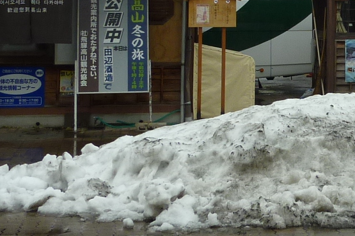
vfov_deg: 14.0
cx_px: 425
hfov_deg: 20.0
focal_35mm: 96
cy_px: -16
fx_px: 947
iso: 80
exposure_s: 1/100
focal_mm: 4.1
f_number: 4
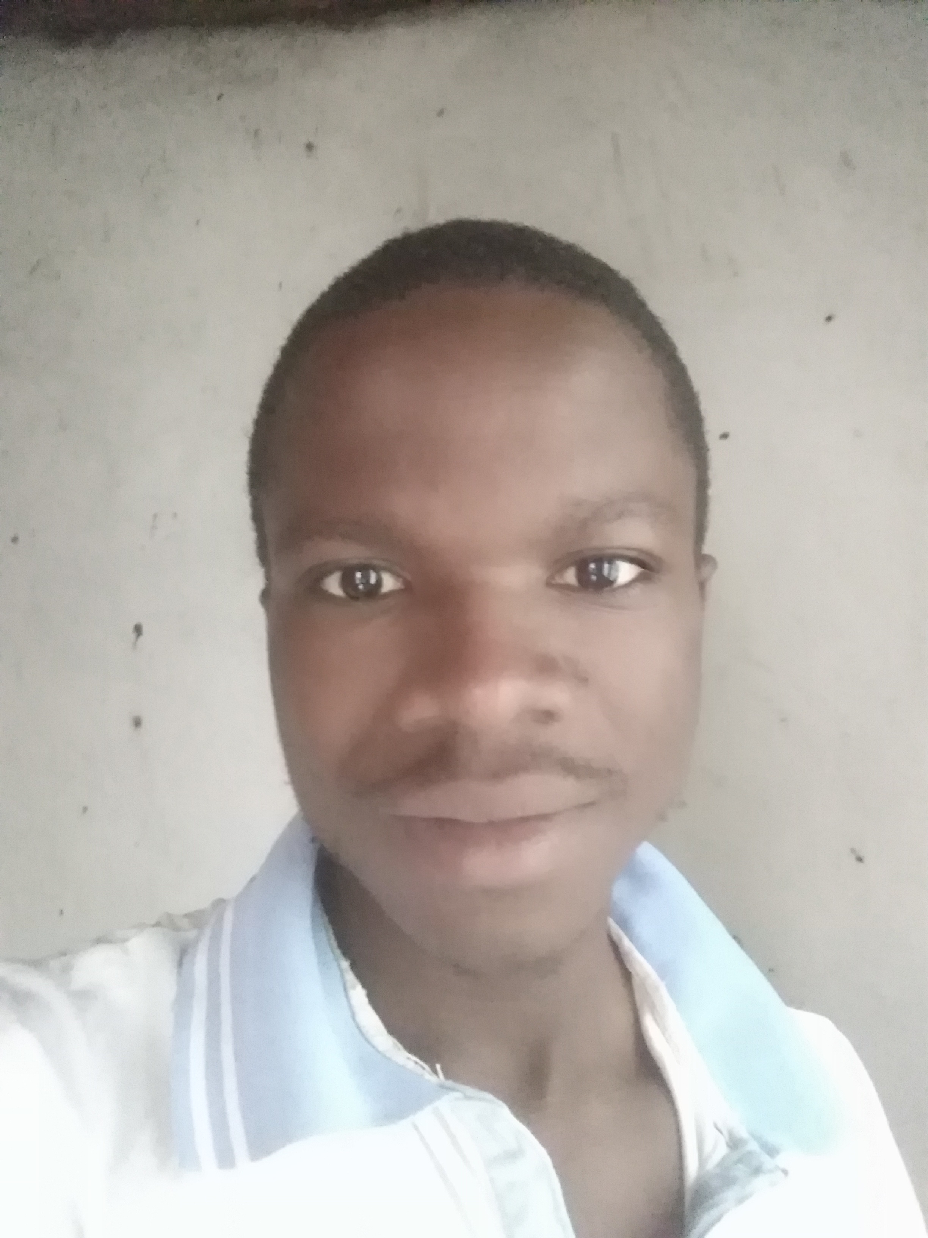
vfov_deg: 67.3
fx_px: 929
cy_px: 619
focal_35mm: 26
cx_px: 464
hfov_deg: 53.1
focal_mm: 3.01
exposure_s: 1/10
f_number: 2
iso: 2910
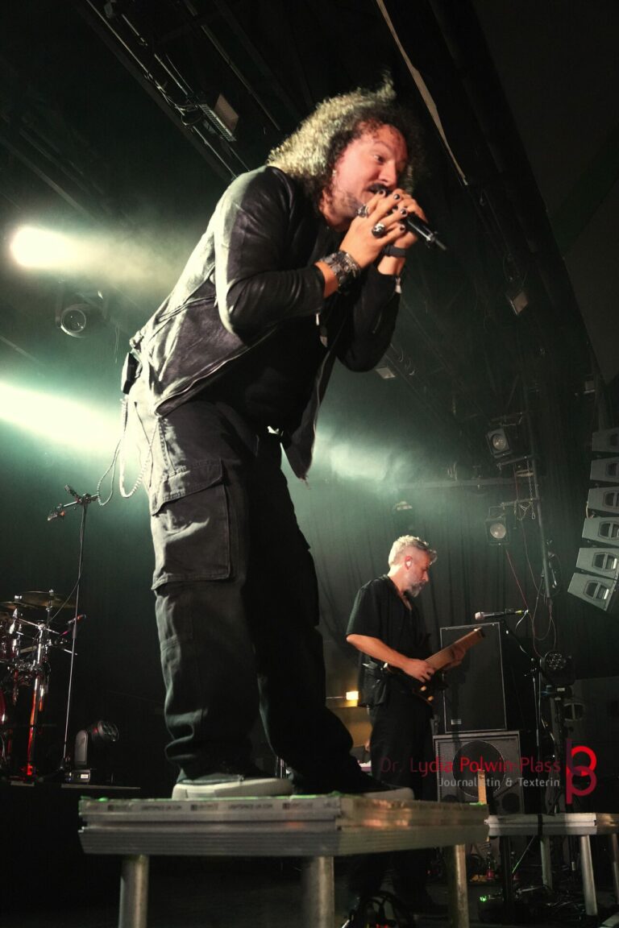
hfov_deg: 41.7
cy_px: 464
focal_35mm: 32
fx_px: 812
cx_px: 310
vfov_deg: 59.5
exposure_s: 1/20
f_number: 3.5
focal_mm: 21
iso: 6400
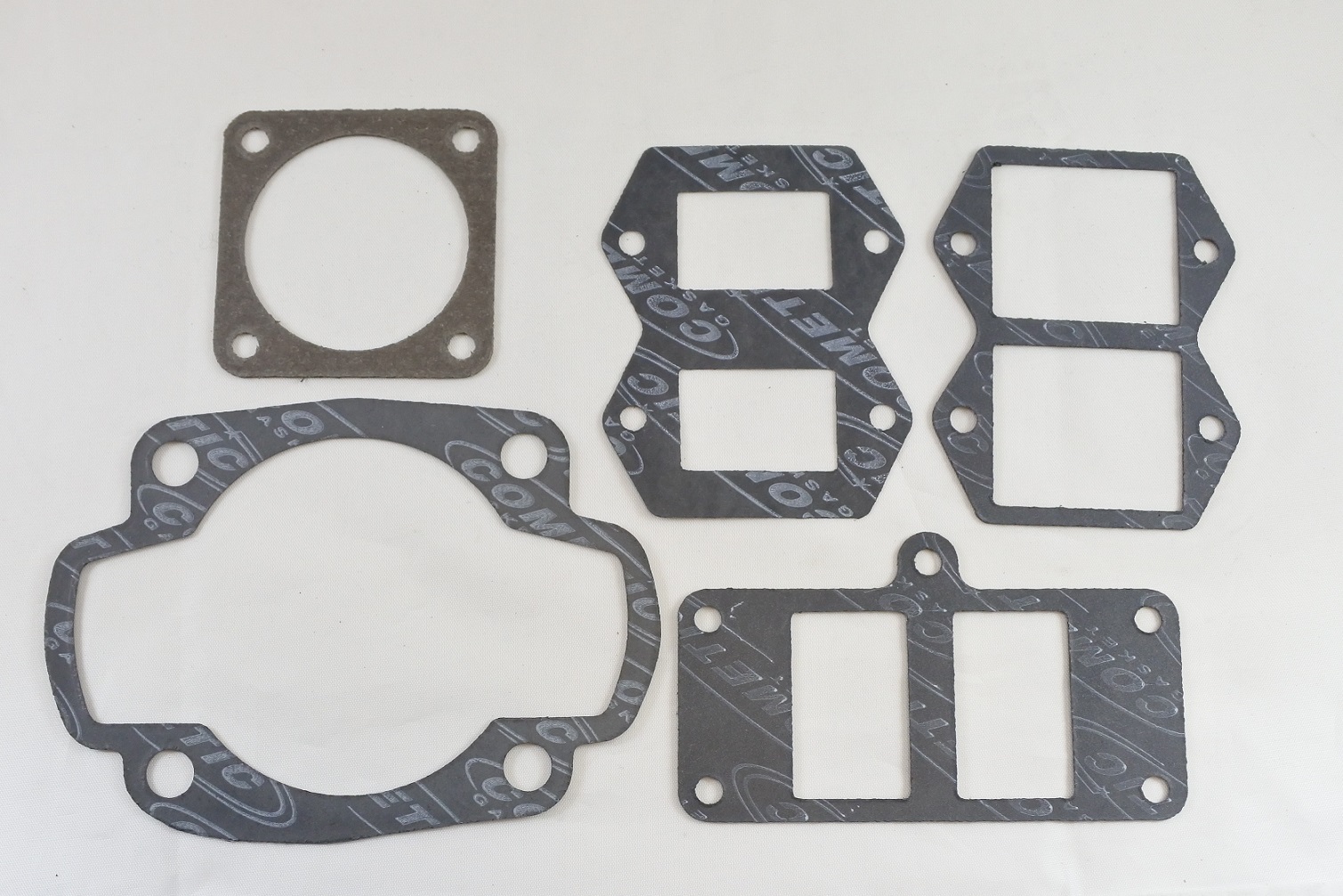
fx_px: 1194
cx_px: 672
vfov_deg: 41.1
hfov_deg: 58.7
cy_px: 448
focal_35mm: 32
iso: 400
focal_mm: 12.1
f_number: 3.8
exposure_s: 1/160
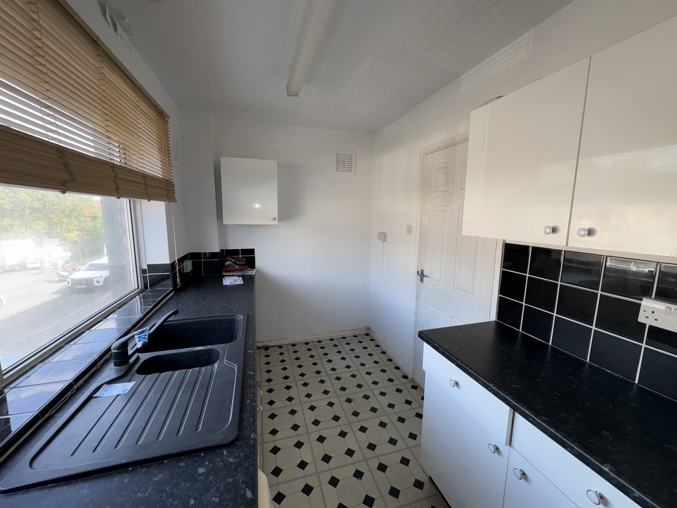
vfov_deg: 85.7
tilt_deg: -8.2
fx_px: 274
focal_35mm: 14
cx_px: 338
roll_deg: -0.4
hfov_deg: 102.1
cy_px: 254
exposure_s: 1/122
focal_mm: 2.22
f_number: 2.2
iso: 40
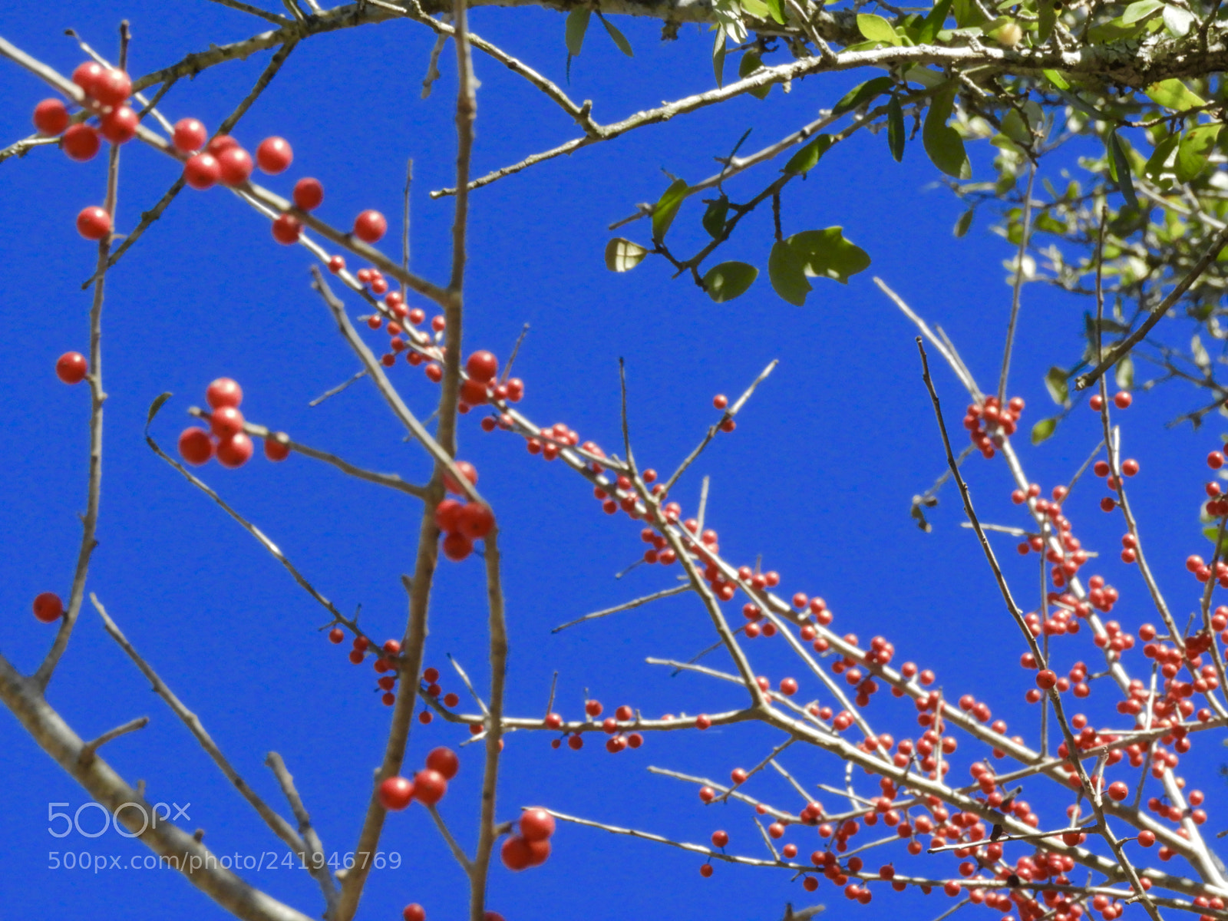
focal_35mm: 200
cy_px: 460
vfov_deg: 7.4
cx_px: 614
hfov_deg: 9.9
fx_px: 7095
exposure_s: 1/500
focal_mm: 35.8
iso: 400
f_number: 7.6
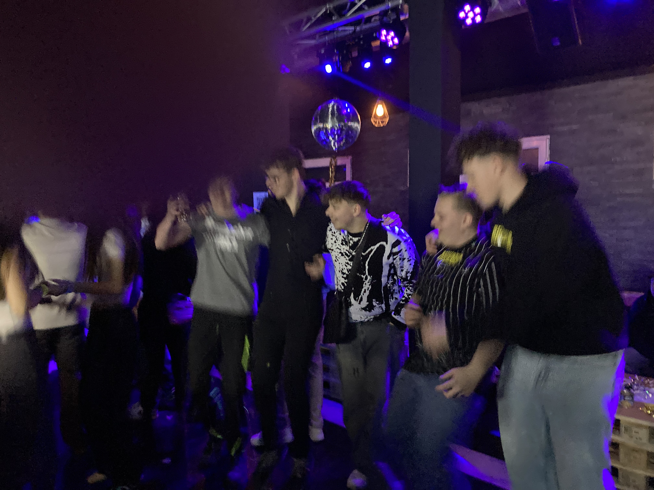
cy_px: 245
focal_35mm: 28
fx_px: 529
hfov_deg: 63.4
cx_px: 327
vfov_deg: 49.7
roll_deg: -0.2
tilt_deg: -2.6
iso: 1250
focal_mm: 3.99
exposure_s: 1/17
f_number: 1.8
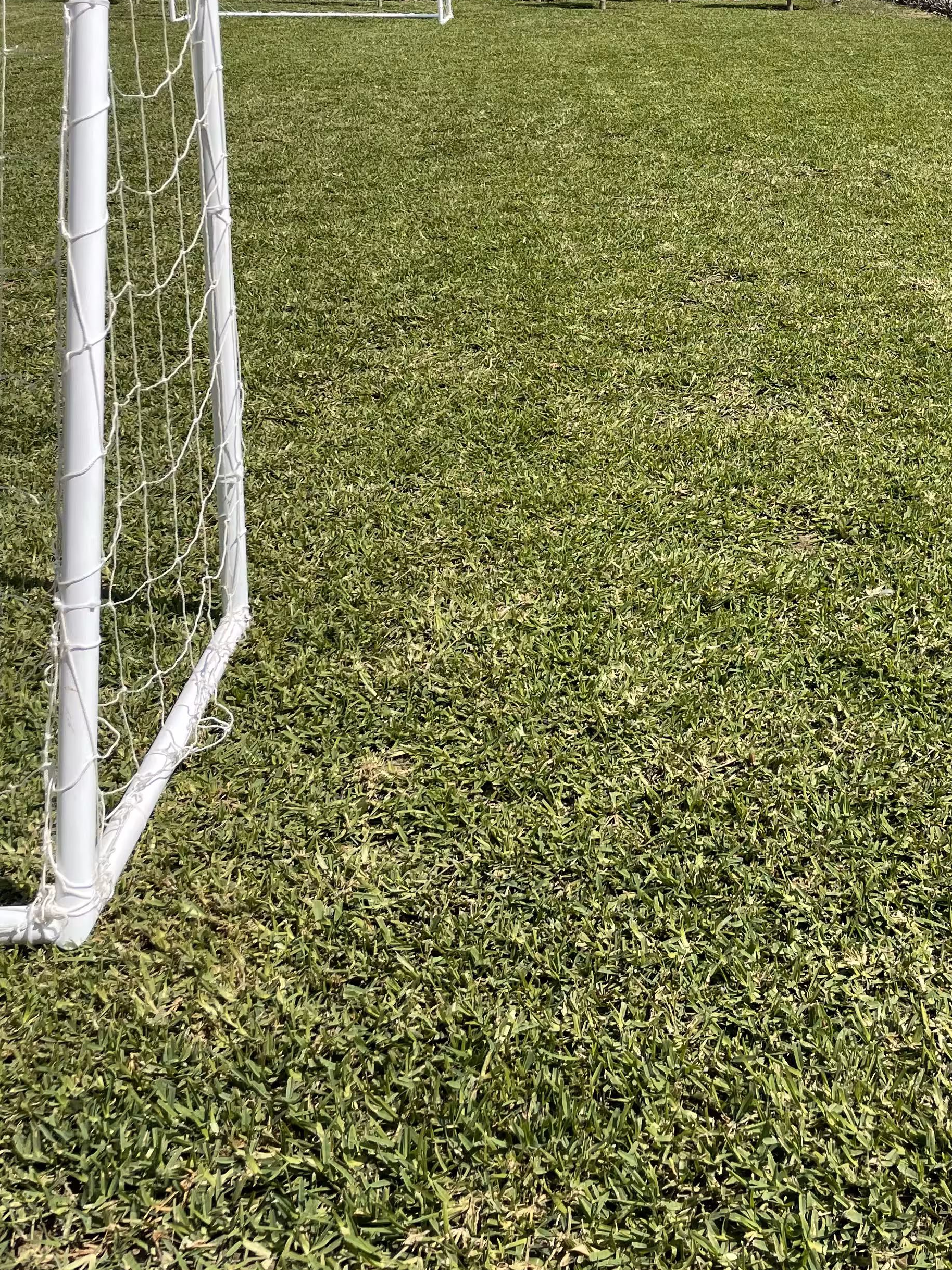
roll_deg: -1.0
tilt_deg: -12.8
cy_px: 252
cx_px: 770
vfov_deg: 41.9
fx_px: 1577
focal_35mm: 43
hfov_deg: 32.6
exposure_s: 1/3509
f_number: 1.6
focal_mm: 4.2
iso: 32
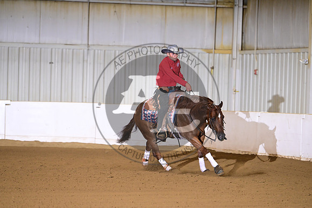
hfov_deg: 10.3
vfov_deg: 6.9
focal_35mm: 200
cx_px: 156
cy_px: 104
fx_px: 1734
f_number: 4
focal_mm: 200
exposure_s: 1/200
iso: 2500
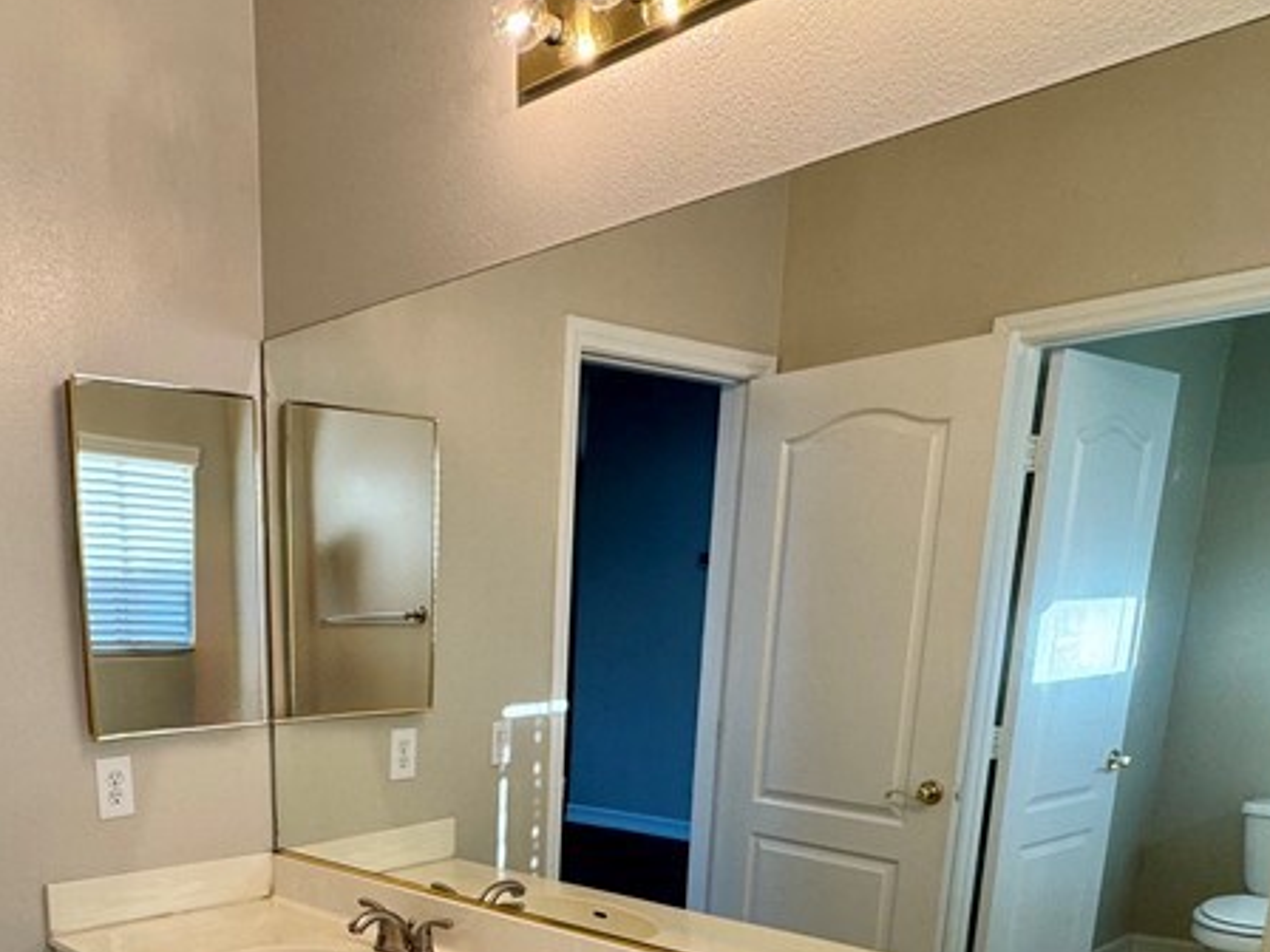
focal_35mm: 32
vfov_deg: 39.9
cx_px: 354
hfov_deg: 54.7
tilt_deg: -15.2
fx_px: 1174
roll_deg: +0.0
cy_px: 907
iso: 125
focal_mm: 2.22
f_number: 2.2
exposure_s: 1/120
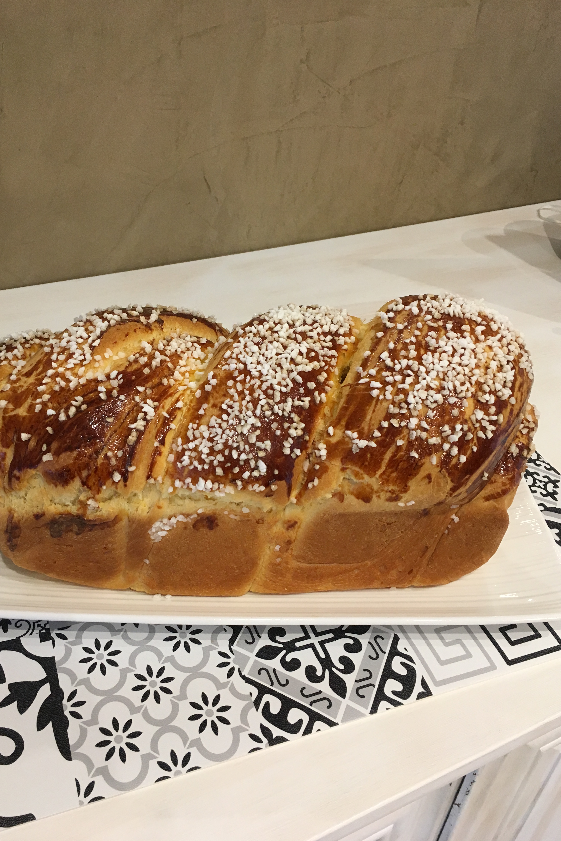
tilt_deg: -37.2
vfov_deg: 60.3
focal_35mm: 31
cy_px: 427
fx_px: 725
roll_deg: -3.8
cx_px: 253
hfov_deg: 42.3
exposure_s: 1/33
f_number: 2.2
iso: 50
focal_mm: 4.15
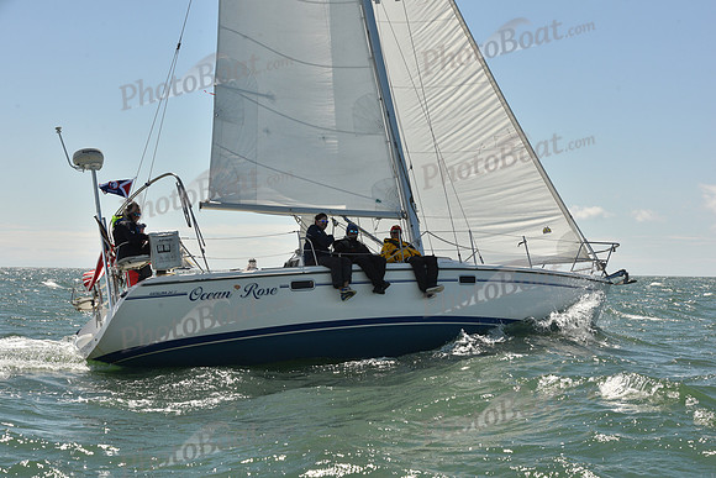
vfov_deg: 19.5
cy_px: 239
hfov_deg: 28.8
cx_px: 358
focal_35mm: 70
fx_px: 1392
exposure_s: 1/800
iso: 320
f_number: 10
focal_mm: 70
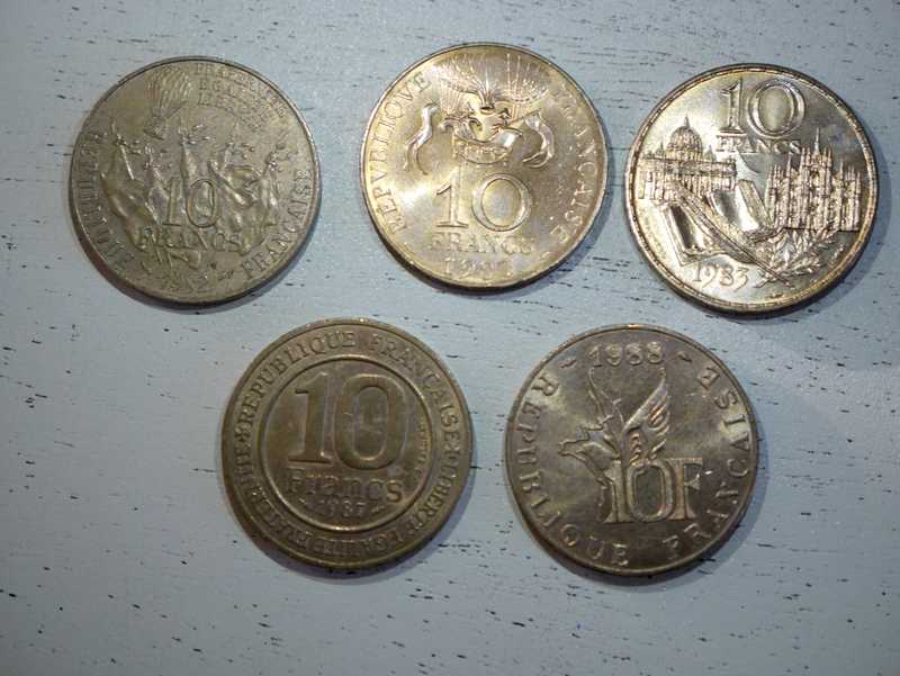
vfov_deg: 17.6
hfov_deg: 23.3
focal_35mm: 84
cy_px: 338
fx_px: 2185
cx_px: 450
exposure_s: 1/80
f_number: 5.6
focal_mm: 42
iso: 640
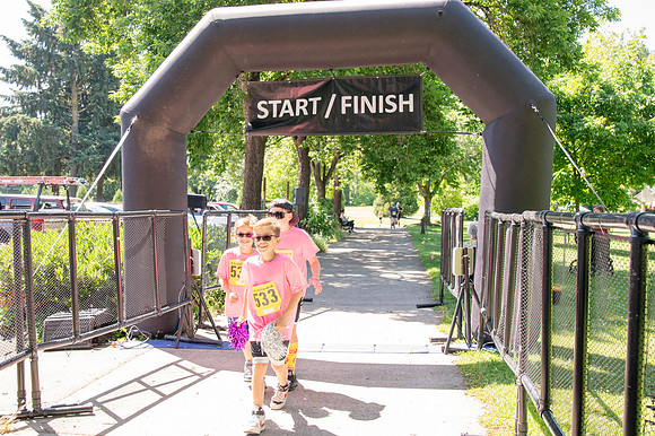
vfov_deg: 36.8
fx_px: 655
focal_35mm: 36
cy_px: 218
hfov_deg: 53.2
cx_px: 328
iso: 500
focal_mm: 24
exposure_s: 1/400
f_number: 4
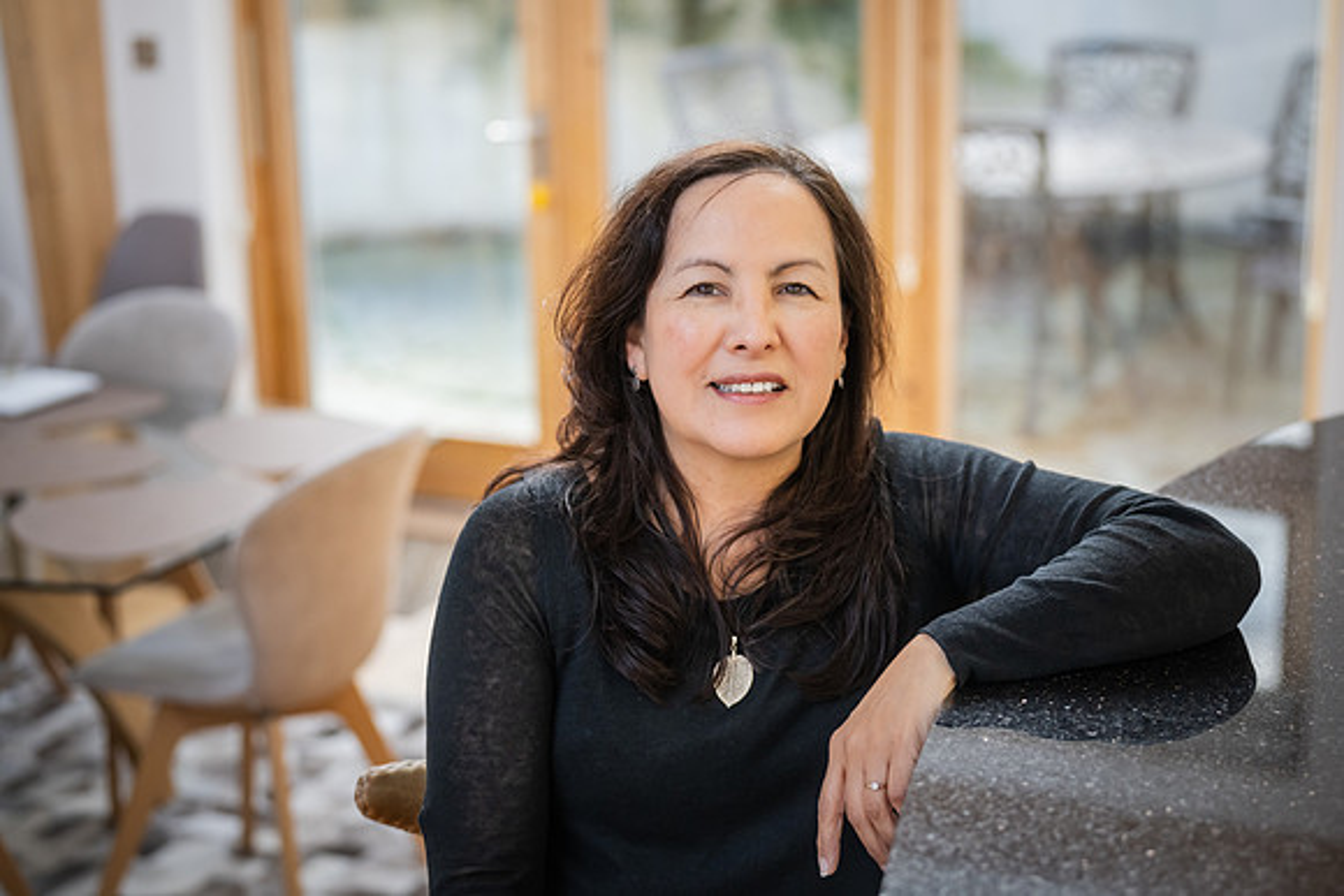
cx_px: 700
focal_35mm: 60
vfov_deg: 22.6
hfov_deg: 33.3
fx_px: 2244
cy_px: 432
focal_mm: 54
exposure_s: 1/800
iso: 1600
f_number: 2.2
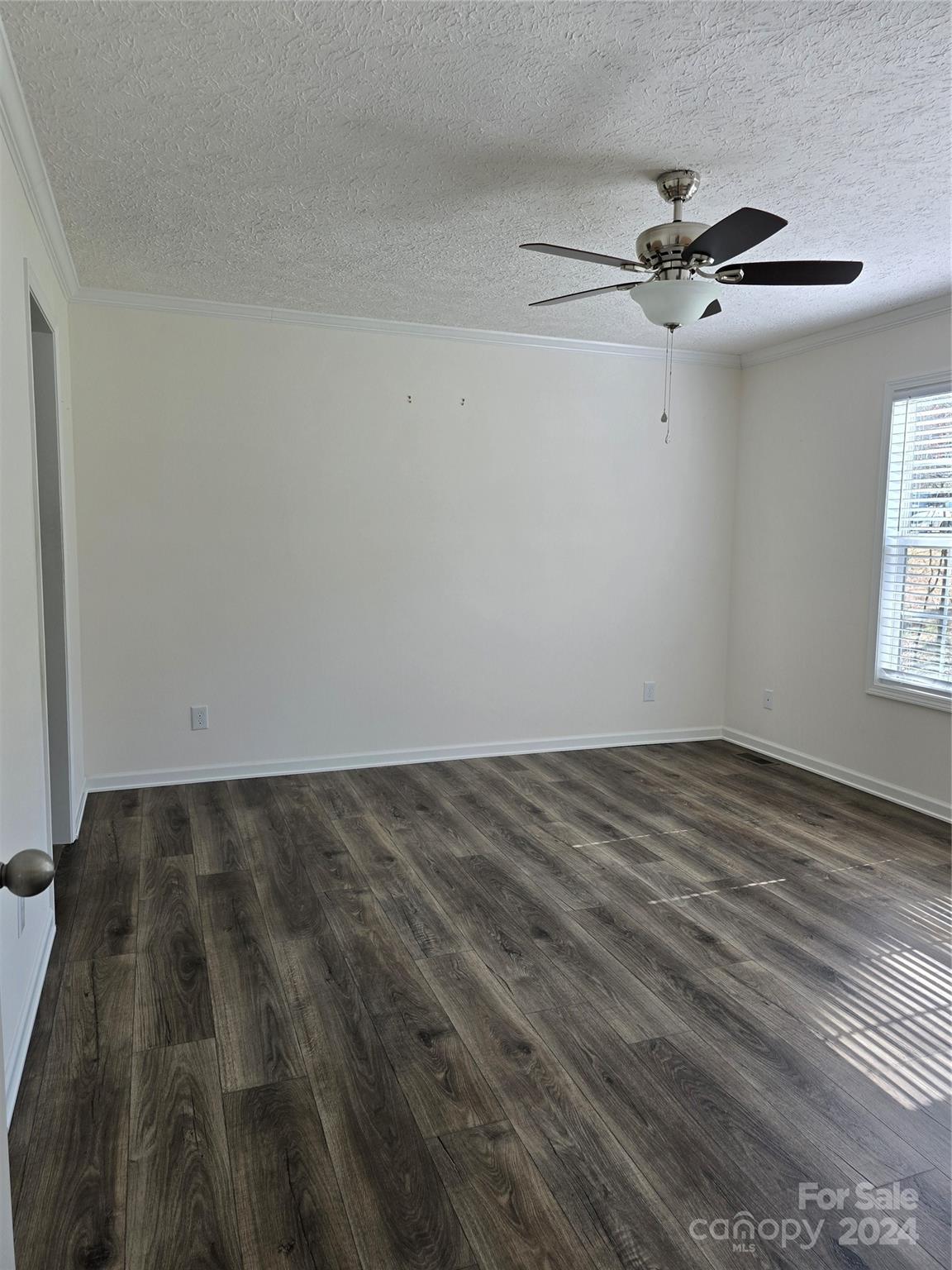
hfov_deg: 58.9
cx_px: 476
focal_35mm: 23
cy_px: 635
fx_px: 843
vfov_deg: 73.9
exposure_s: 1/180
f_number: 1.7
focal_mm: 6.3
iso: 64
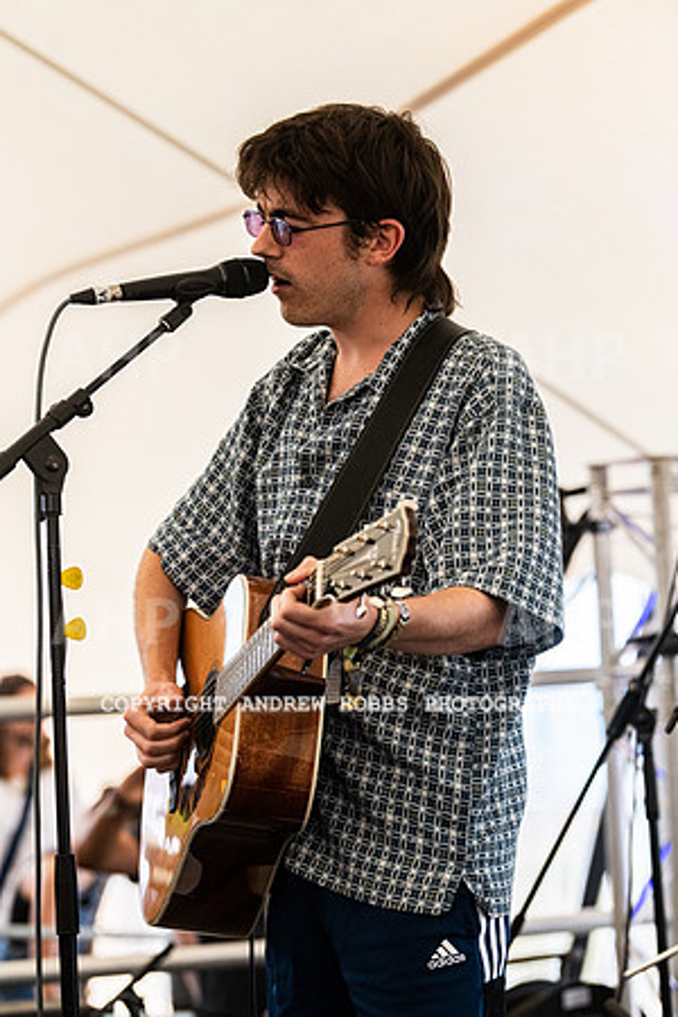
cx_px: 339
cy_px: 508
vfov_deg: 17.1
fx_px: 3390
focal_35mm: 120
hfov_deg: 11.4
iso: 1250
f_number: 4.5
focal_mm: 120
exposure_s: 1/2500
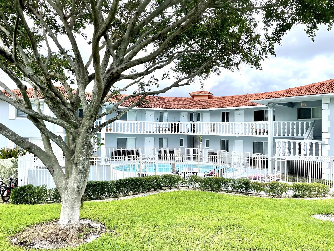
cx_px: 167
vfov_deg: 53.1
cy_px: 126
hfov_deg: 67.3
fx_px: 251
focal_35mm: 26
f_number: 1.6
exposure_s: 1/2132
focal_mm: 4.2
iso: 32
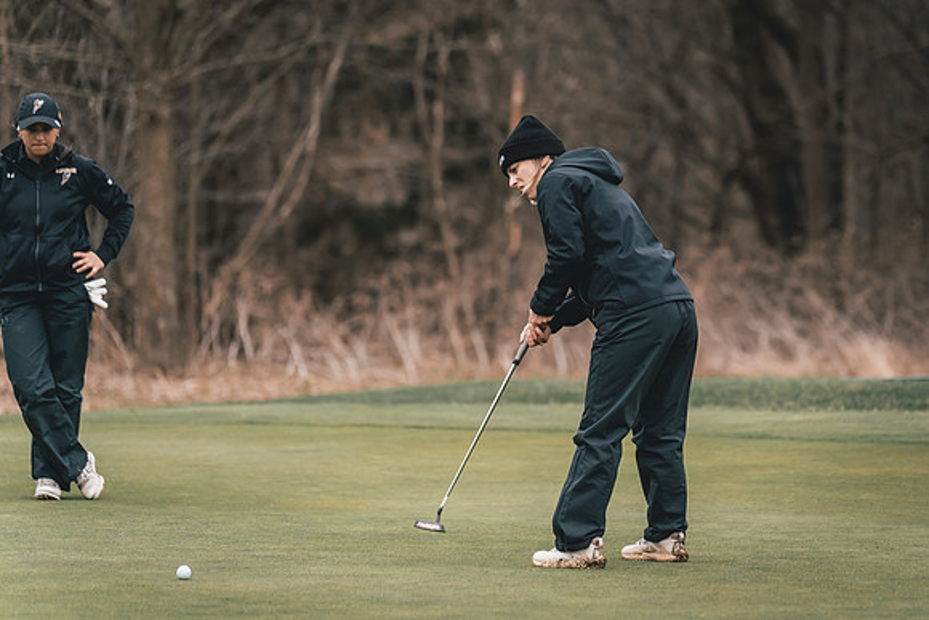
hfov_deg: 10.8
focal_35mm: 190
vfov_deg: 7.2
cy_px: 301
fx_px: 4917
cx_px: 583
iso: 640
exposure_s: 1/4000
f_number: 2.8
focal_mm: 150
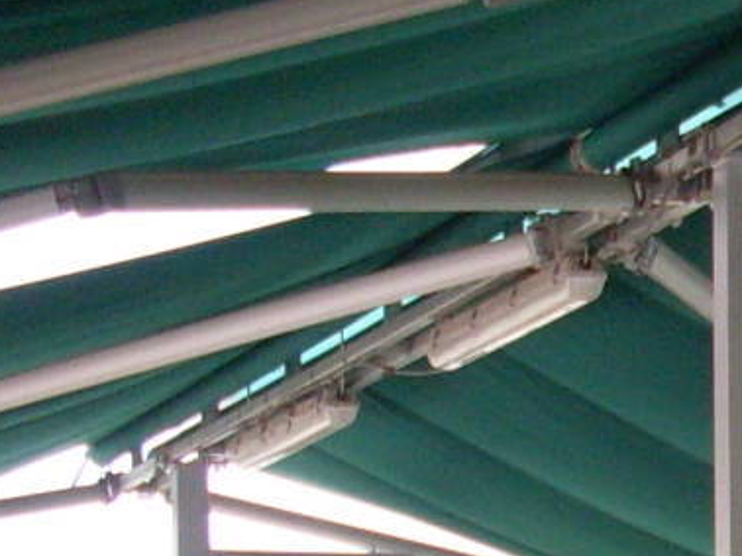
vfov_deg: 7.1
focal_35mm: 206
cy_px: 841
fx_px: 4413
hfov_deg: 8.7
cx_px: 1841
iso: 80
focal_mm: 6.3
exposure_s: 1/250
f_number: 2.8
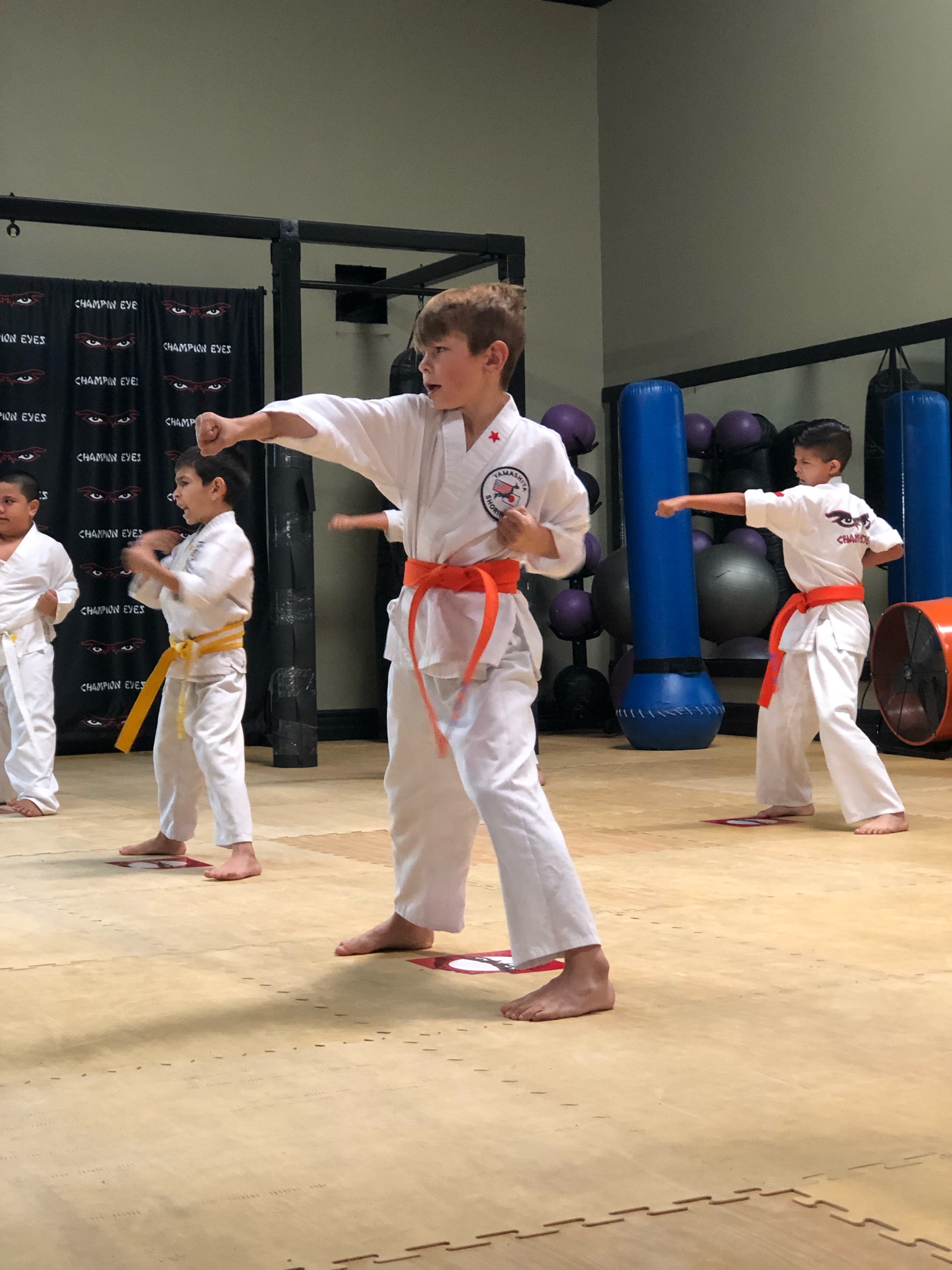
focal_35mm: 57
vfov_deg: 33.8
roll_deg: +1.3
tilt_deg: -0.2
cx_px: 476
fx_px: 2091
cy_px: 635
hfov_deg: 25.7
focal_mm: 6.6
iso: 250
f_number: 2.8
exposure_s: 1/30
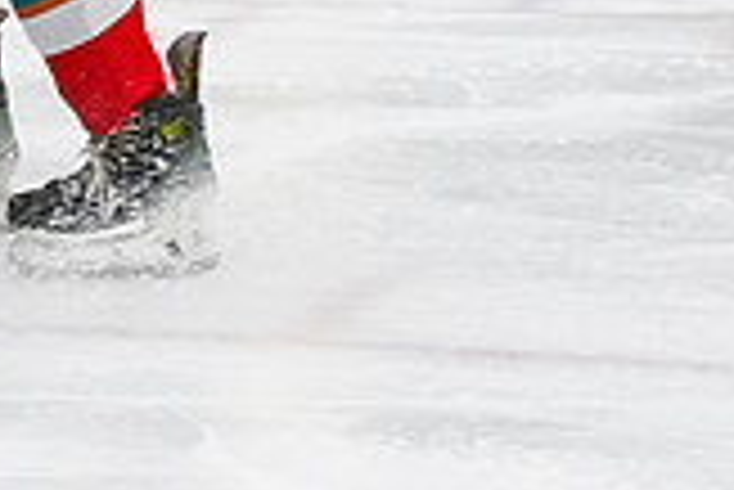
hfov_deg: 4.8
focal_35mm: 431
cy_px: -355
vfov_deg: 3.2
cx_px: -155
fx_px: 8795
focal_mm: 90
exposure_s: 1/640
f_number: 3.2
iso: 2000
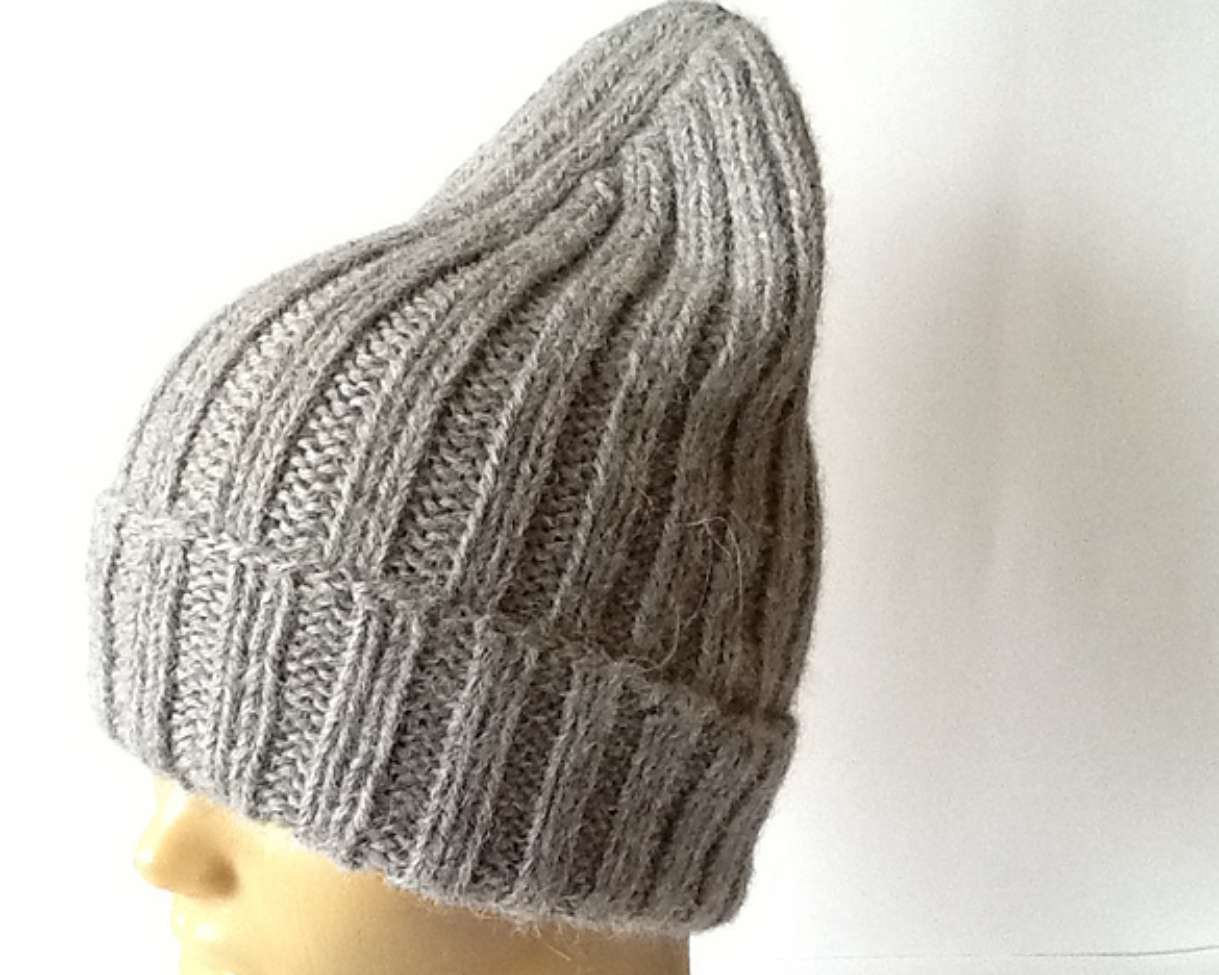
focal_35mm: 47
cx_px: 554
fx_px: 1696
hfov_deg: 39.5
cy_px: 488
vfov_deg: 32.1
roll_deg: +0.4
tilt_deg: -10.4
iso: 160
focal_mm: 2.03
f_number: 2.4
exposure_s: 1/30
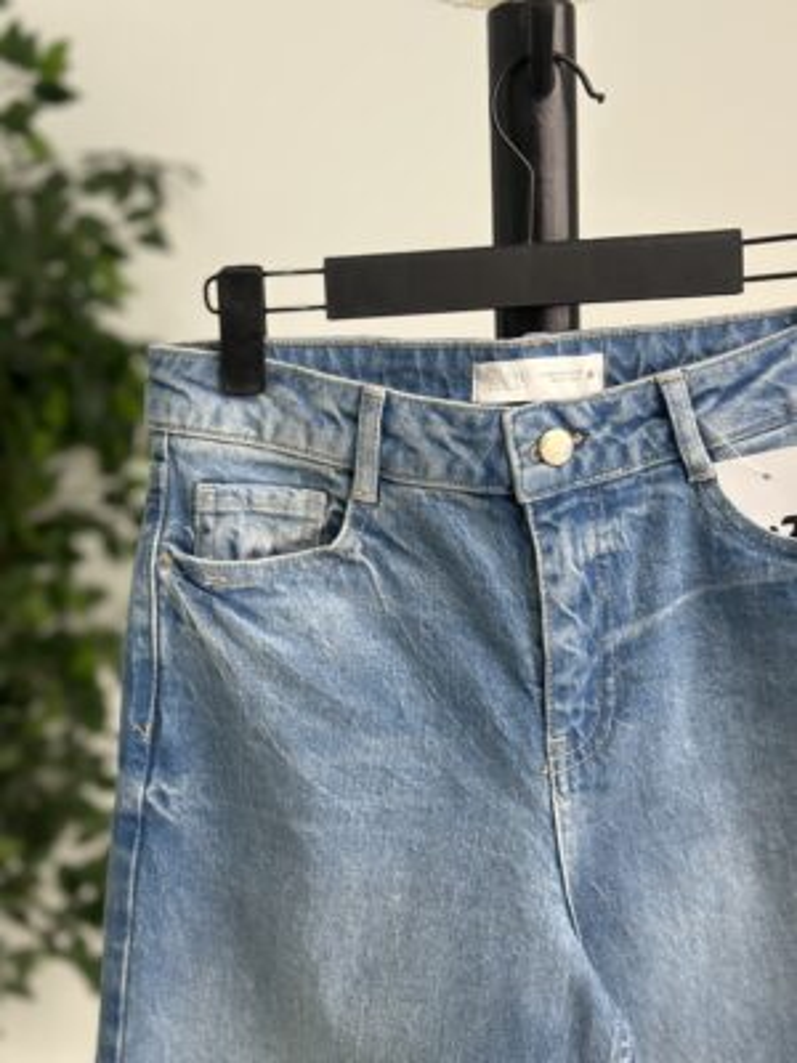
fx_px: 1474
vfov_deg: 39.7
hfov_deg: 30.3
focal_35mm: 48
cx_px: 398
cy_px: 532
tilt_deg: -7.0
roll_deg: +1.5
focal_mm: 6.86
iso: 80
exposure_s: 1/50
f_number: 1.78
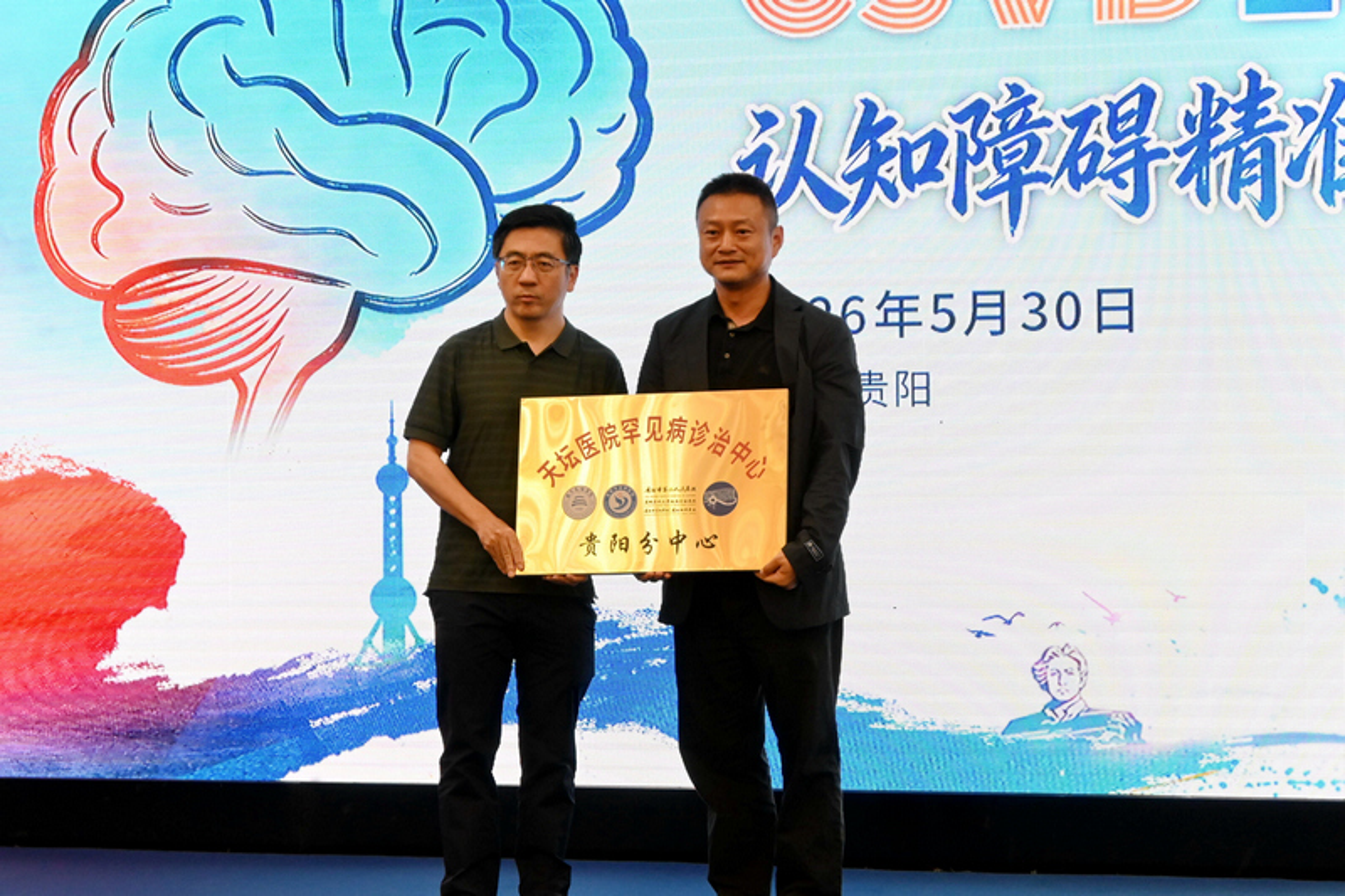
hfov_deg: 27.0
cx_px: 672
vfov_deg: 18.2
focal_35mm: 75
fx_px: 2801
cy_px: 448
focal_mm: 50
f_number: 6.3
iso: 2200
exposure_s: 1/125
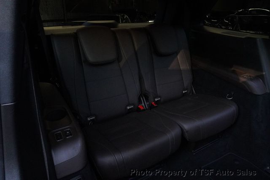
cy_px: 90
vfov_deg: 53.1
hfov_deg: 73.8
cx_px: 135
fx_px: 180
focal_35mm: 24
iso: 6400
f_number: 9
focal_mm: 16
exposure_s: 1/250
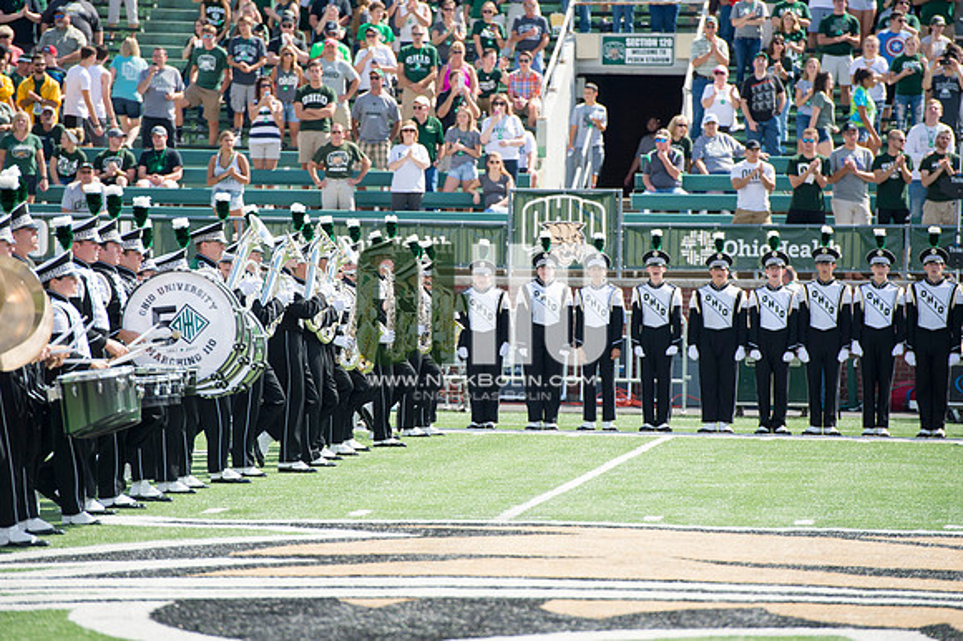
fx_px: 5347
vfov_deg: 6.9
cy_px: 320
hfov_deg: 10.3
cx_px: 482
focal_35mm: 200
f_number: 4.5
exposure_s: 1/1000
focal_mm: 200
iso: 200
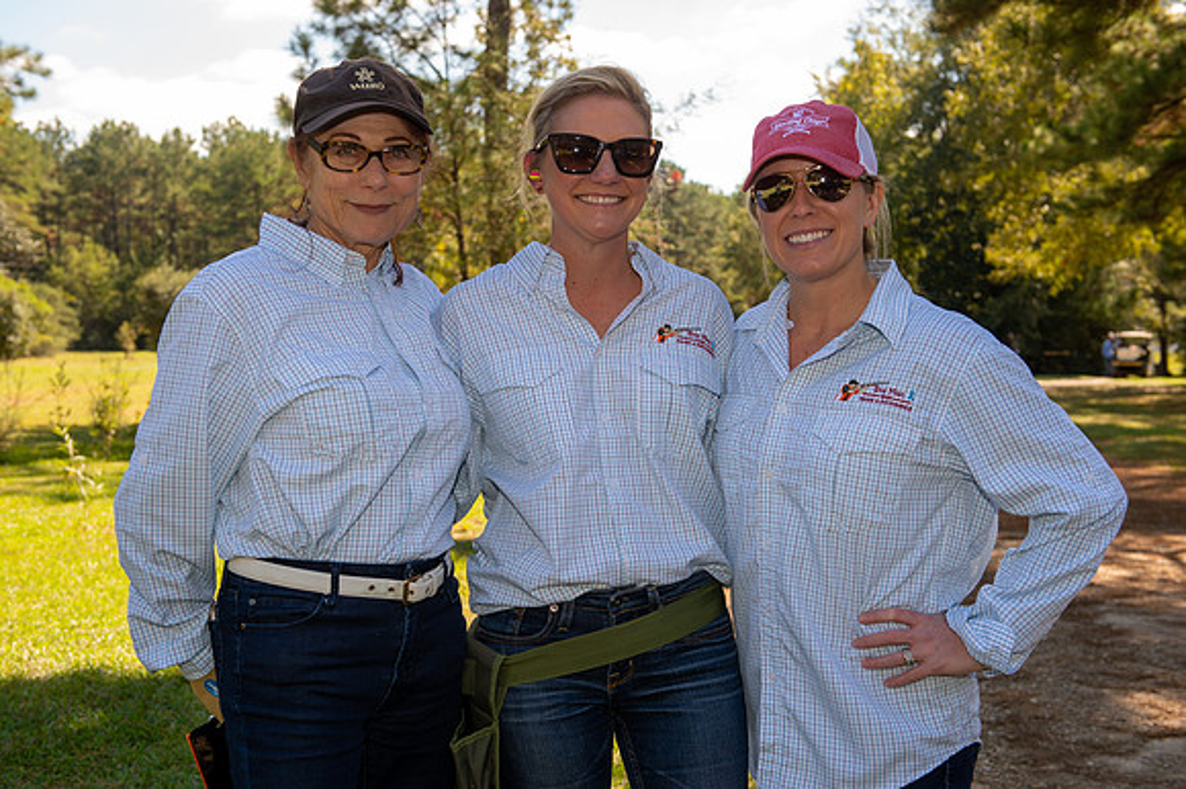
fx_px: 1580
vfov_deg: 28.0
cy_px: 394
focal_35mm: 48
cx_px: 593
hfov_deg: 41.1
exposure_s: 1/125
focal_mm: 48
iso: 125
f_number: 6.3
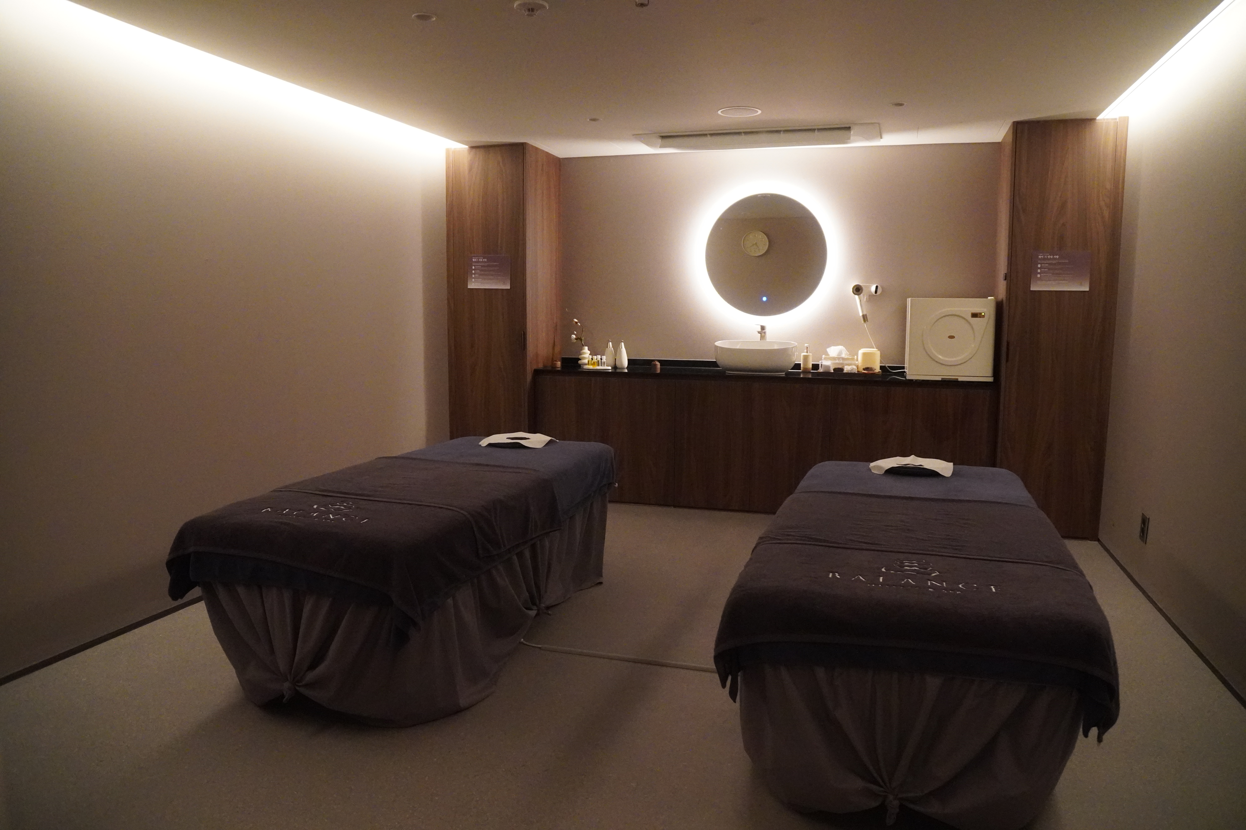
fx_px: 831
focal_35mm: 24
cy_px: 415
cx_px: 623
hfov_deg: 73.7
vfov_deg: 53.1
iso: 6400
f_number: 4
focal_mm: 16
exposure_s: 1/100
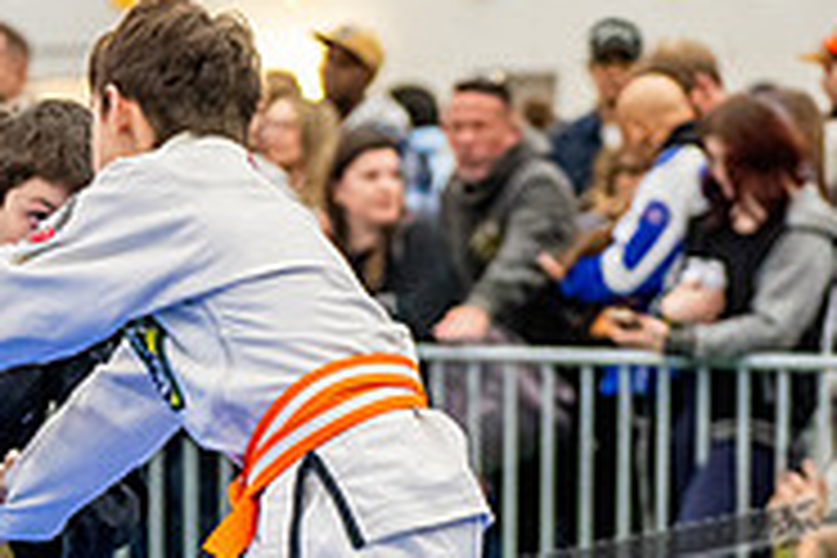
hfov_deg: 8.0
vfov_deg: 5.3
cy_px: 673
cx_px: 324
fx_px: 5952
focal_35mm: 256
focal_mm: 82
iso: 5000
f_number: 2.8
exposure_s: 1/500
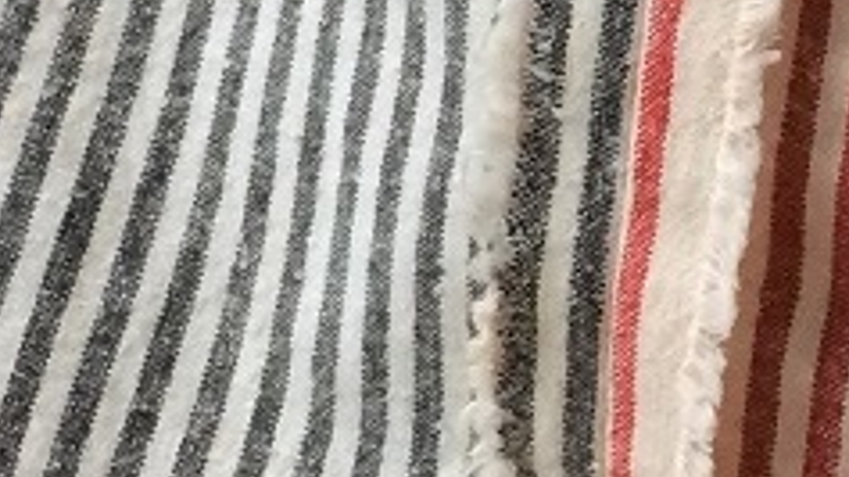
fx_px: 3240
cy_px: 538
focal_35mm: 144
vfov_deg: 8.3
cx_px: 973
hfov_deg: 14.5
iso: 40
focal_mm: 4.15
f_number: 2.2
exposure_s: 1/30
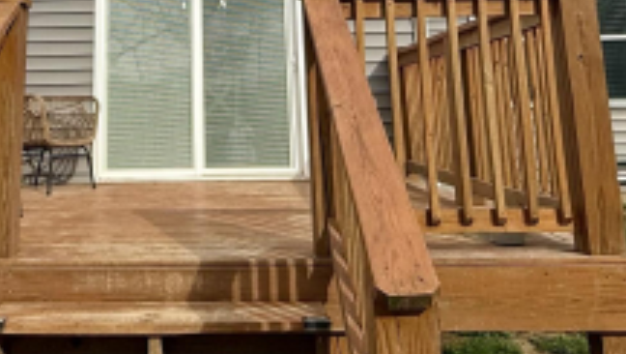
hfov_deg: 42.9
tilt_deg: +11.5
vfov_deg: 23.8
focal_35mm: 47
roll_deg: +0.9
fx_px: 781
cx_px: 193
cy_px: -38
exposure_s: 1/2506
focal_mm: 2.22
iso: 50
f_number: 2.2
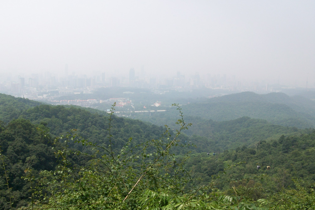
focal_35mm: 36
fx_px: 315
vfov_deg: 36.9
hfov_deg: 53.1
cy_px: 104
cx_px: 156
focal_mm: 5.7
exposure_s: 1/286
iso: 64
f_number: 5.5
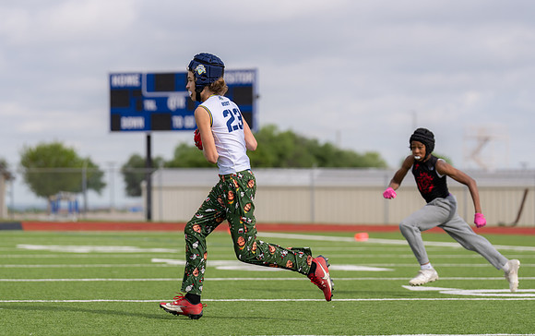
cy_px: 201
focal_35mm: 152
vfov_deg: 8.6
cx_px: 235
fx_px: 2222
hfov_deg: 13.7
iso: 100
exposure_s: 1/1250
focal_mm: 122
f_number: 2.8
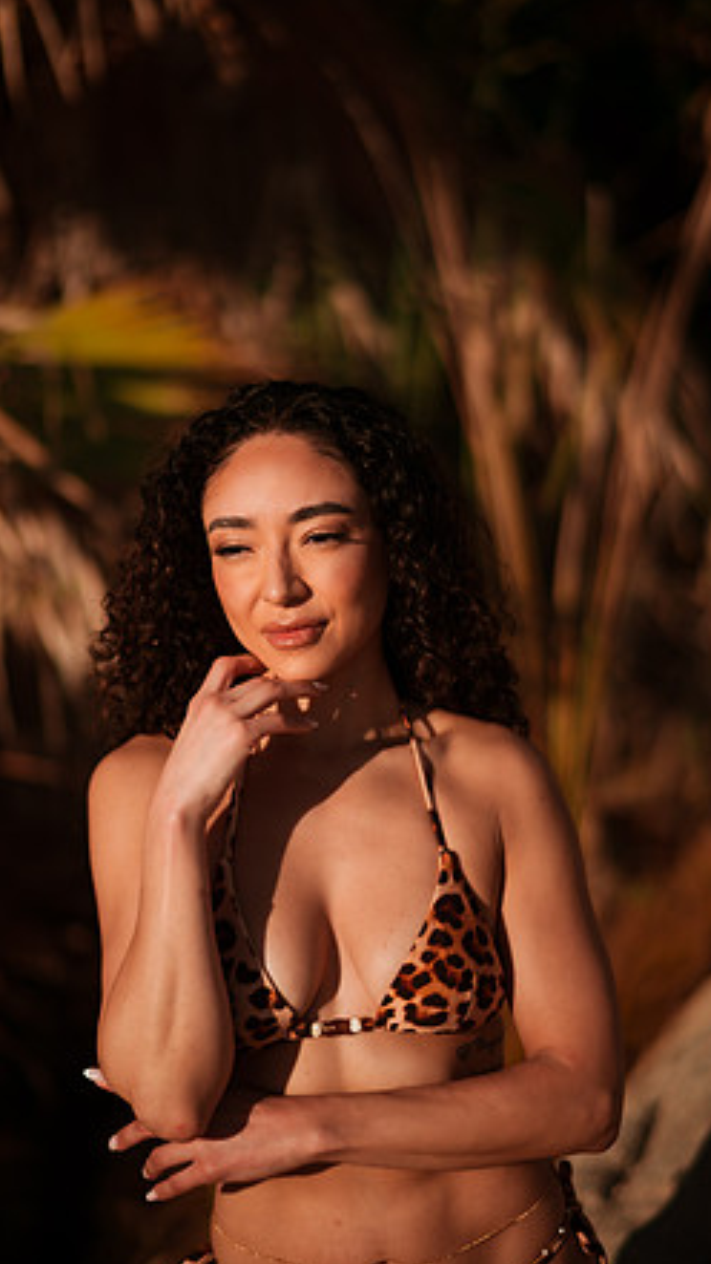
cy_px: 639
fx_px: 2078
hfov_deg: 19.4
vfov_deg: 33.8
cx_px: 381
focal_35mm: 62
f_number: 1.4
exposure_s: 1/8000
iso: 50
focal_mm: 58
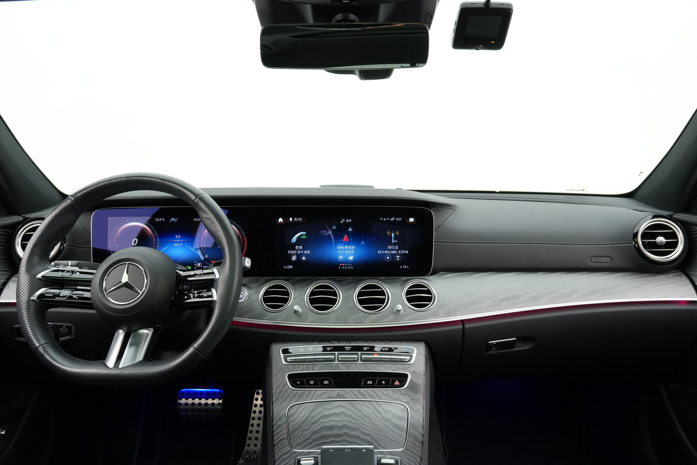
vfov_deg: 47.9
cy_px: 232
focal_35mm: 27
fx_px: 523
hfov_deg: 67.4
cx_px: 348
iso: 1000
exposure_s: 1/25
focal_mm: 18
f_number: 6.3
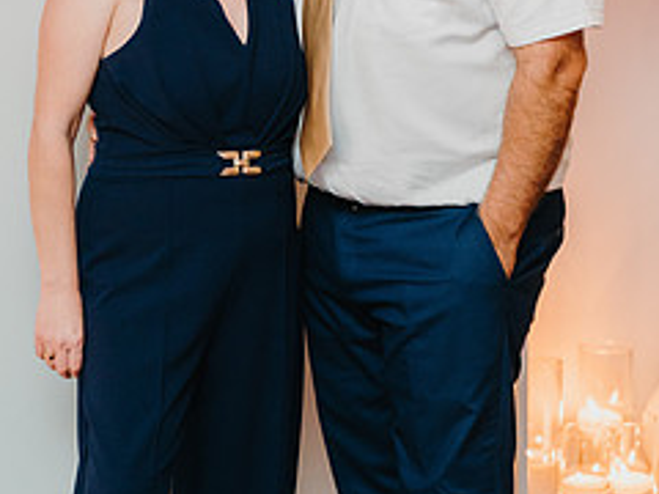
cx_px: 335
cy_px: 52
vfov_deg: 10.9
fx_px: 2570
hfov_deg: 14.6
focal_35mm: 135
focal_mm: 75
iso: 3200
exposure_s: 1/160
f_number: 2.8
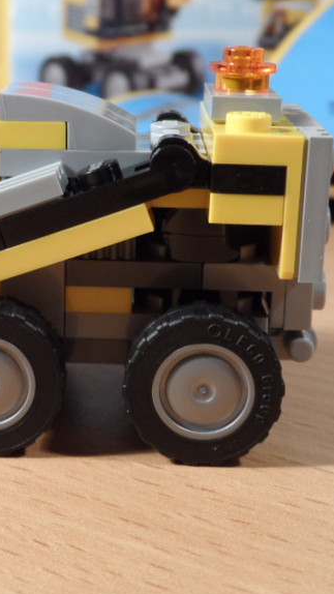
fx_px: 1102
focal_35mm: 70
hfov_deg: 17.1
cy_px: 262
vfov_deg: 30.1
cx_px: 54
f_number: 3.7
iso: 200
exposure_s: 1/20
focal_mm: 6.8
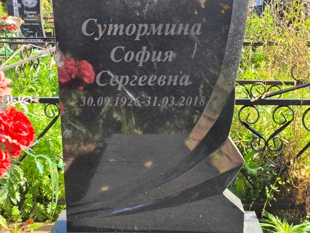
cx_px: 155
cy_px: 116
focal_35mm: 50
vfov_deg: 29.1
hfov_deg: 38.2
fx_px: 448
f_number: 1.7
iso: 50
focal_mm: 4.71
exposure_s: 1/240
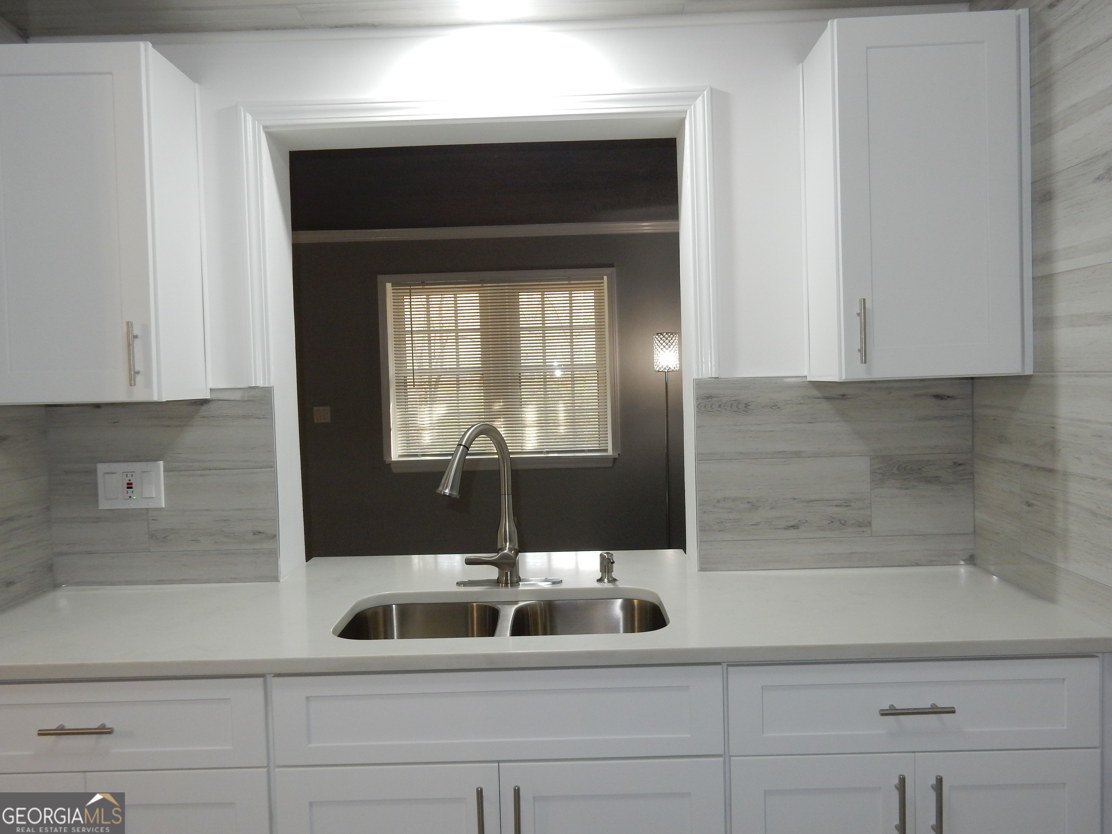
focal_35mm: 30
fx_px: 964
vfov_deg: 46.8
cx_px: 556
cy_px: 417
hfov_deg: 60.0
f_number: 4
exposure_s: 1/30
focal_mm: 5.4
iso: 180
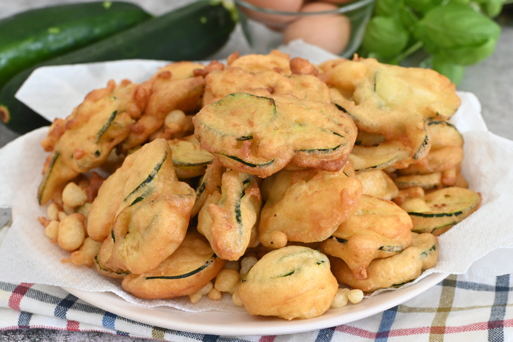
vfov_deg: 26.0
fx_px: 740
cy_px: 171
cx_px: 256
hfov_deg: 38.2
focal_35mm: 52
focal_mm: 35
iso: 200
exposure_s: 1/10
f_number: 5.6
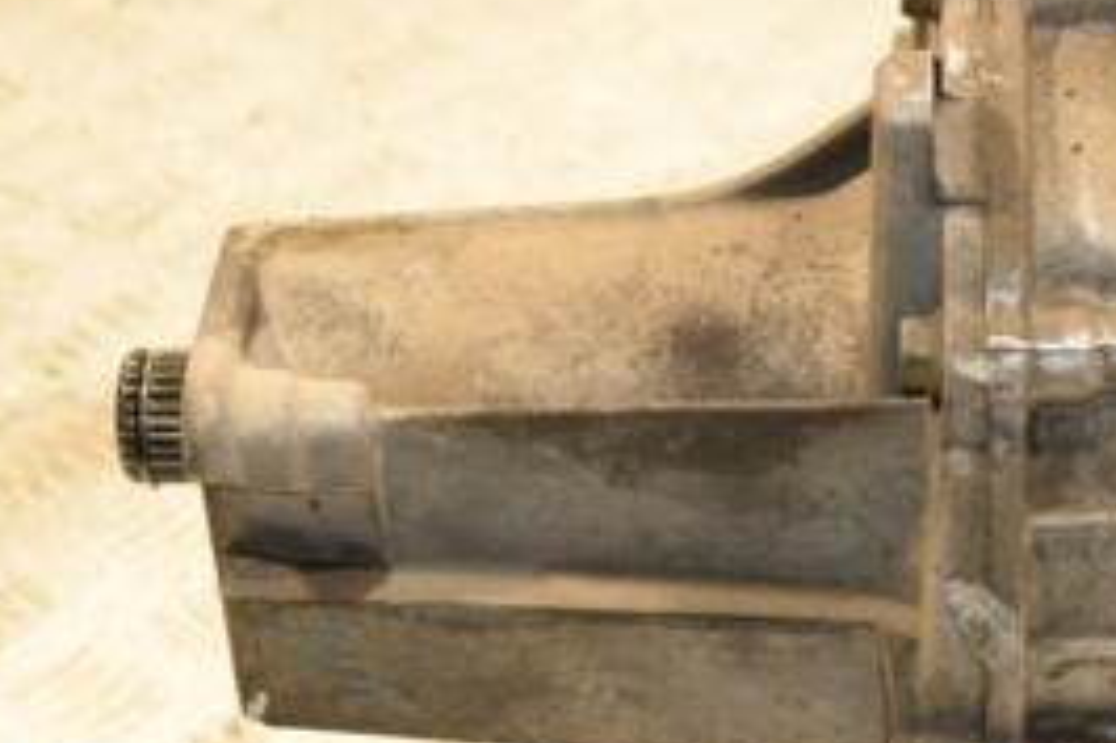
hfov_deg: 14.3
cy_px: 336
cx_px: 1087
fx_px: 4399
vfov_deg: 9.6
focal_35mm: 142
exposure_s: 1/125
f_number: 4.8
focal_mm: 42
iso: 800
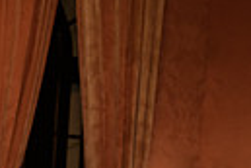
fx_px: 753
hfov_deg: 16.2
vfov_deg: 11.7
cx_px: -189
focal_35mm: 108
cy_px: 310
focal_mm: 24
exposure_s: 1/125
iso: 1000
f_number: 3.2
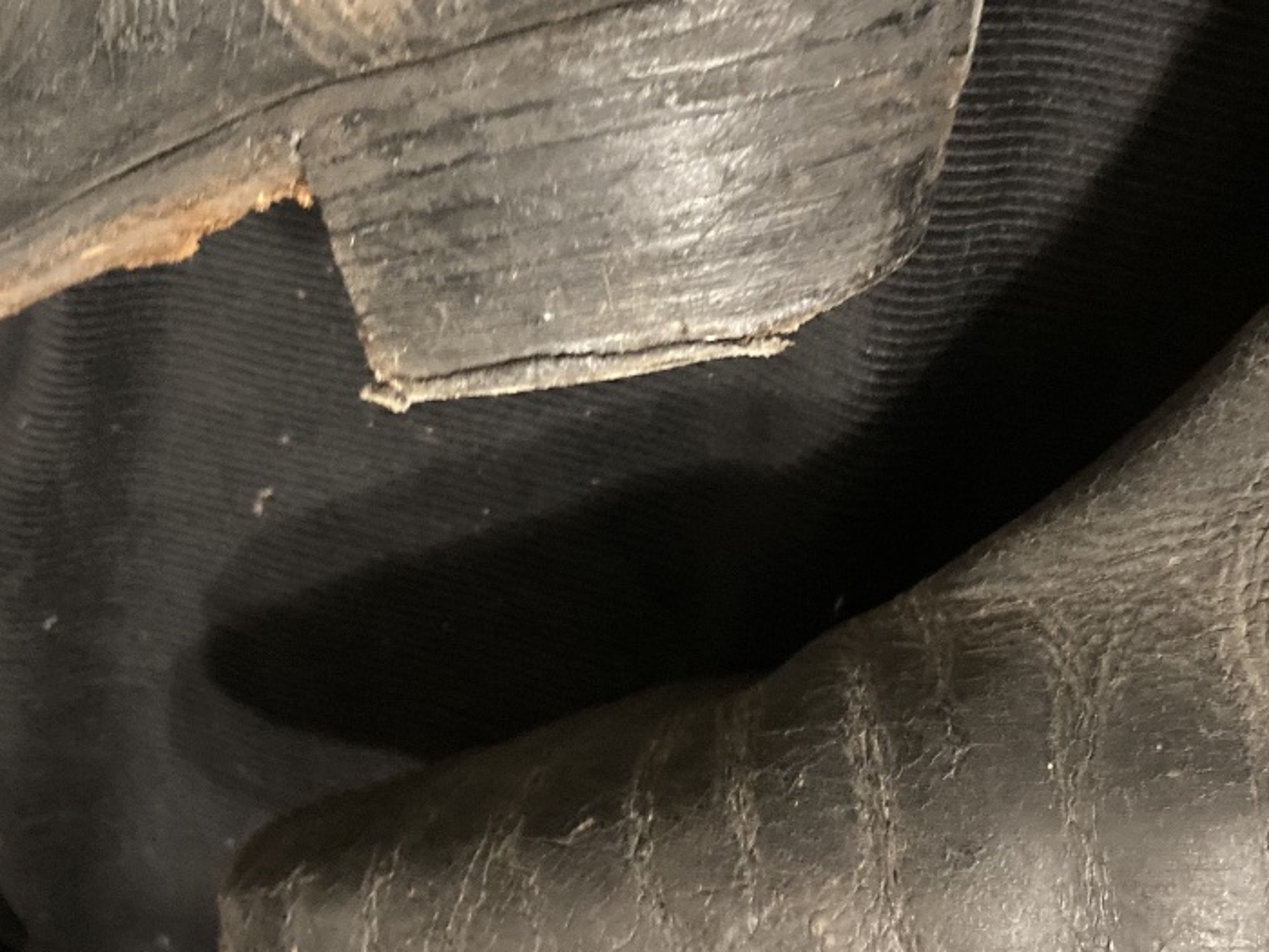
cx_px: 645
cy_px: 321
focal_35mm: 48
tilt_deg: -63.7
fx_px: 1760
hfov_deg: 39.7
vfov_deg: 30.1
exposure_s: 1/20
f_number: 1.8
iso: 640
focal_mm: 3.99
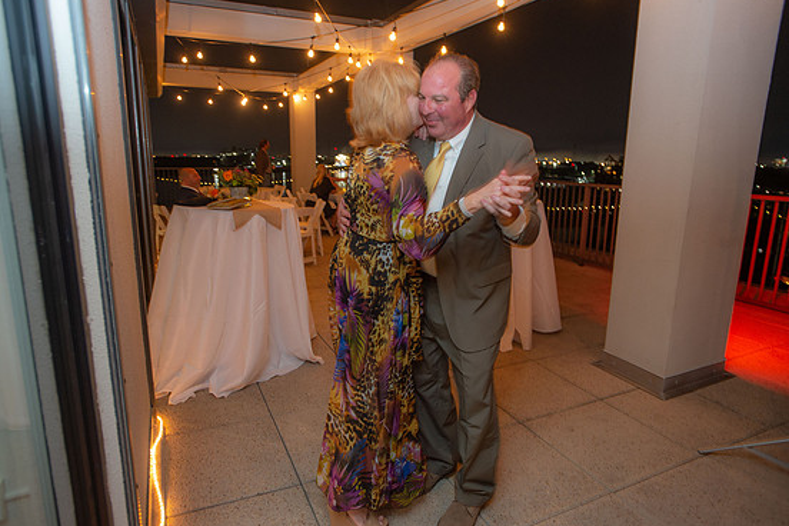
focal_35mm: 21
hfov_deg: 81.2
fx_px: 460
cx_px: 392
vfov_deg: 59.5
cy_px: 256
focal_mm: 20
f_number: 3.2
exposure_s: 1/15
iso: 1600
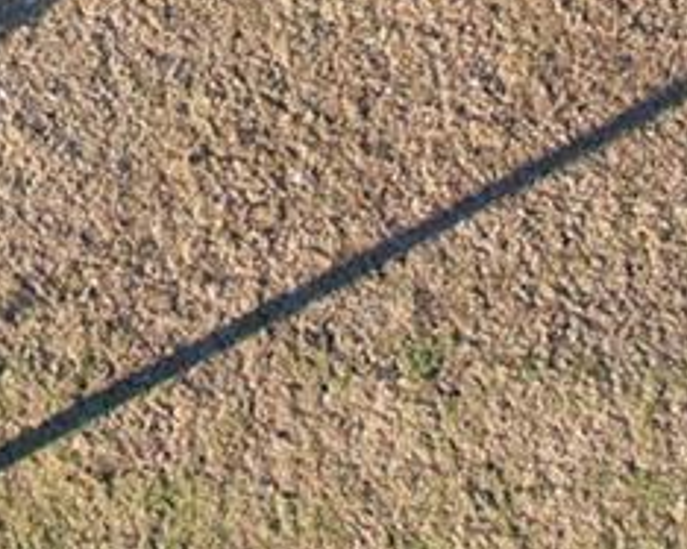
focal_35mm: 141
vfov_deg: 9.5
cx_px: -200
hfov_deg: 13.2
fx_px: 2866
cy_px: -872
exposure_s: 1/500
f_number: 2.8
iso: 100
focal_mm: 8.38
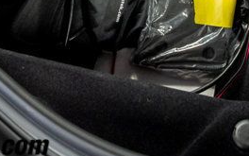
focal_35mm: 95
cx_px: 237
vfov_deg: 12.4
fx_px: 645
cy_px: -142
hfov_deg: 21.3
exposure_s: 1/60
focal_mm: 24
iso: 2500
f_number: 5
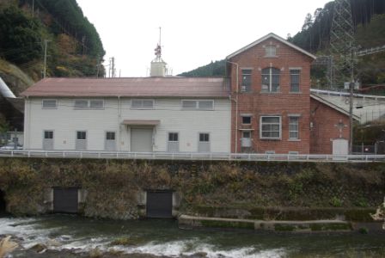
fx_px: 372
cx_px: 192
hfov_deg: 54.8
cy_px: 129
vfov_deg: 38.3
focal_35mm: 35
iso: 100
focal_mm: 23.13
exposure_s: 1/180
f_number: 5.6
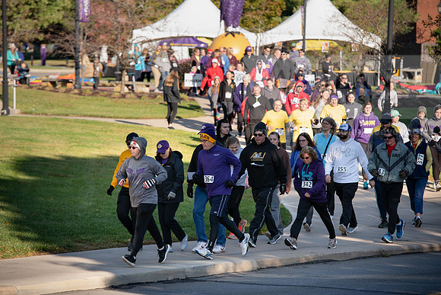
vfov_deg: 8.1
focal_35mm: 170
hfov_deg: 12.1
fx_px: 2083
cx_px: 220
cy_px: 148
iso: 200
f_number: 5
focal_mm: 170
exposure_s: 1/500
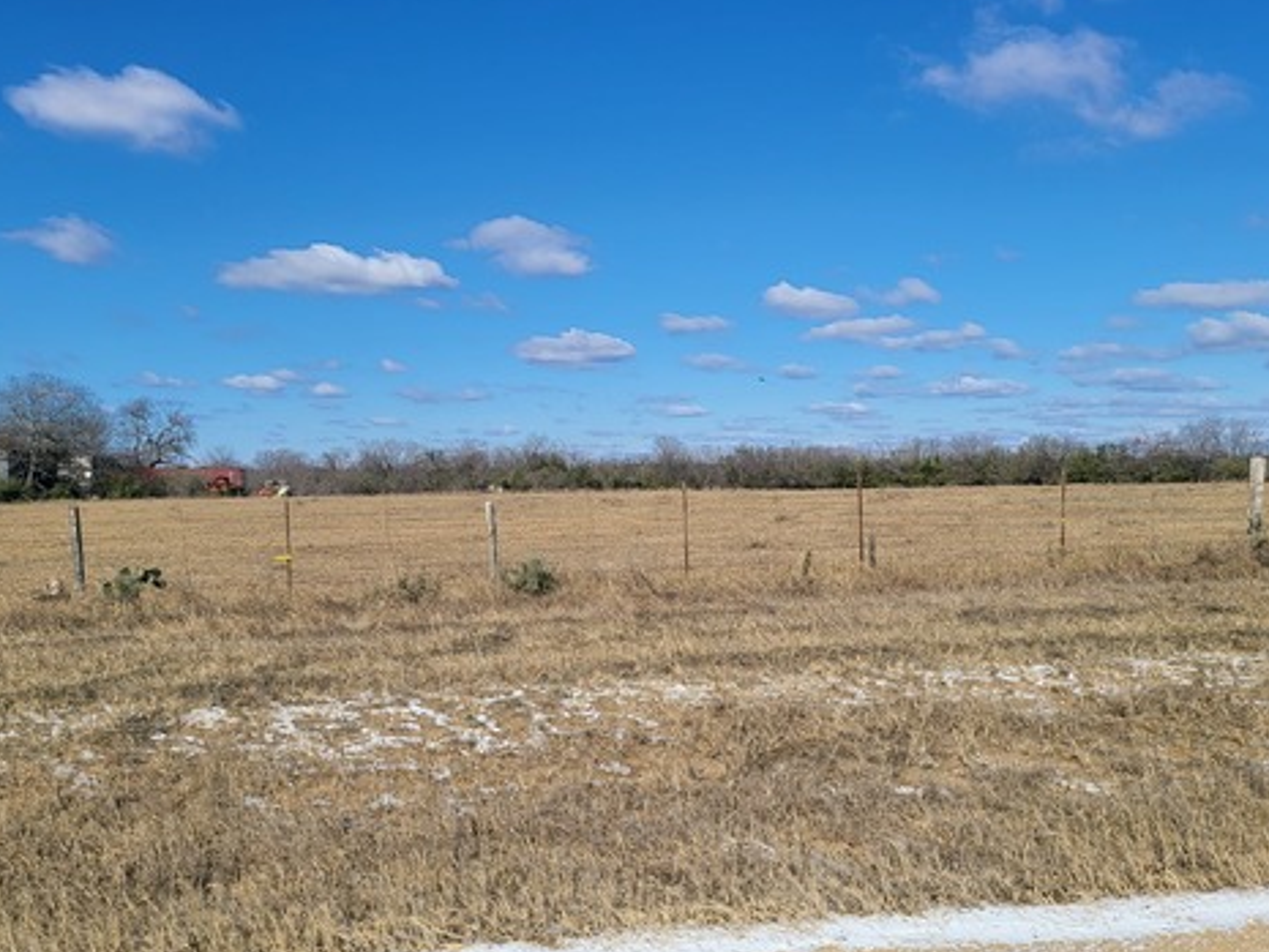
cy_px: 567
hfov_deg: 55.3
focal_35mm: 33
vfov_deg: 42.8
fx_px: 1210
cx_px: 636
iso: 40
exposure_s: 1/4517
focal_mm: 5
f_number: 1.8
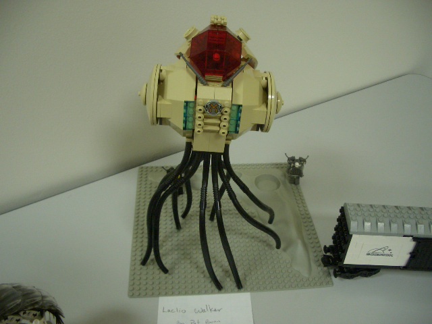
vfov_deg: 40.7
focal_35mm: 35
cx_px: 216
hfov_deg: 52.6
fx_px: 437
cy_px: 162
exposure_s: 1/50
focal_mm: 5.8
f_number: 2.6
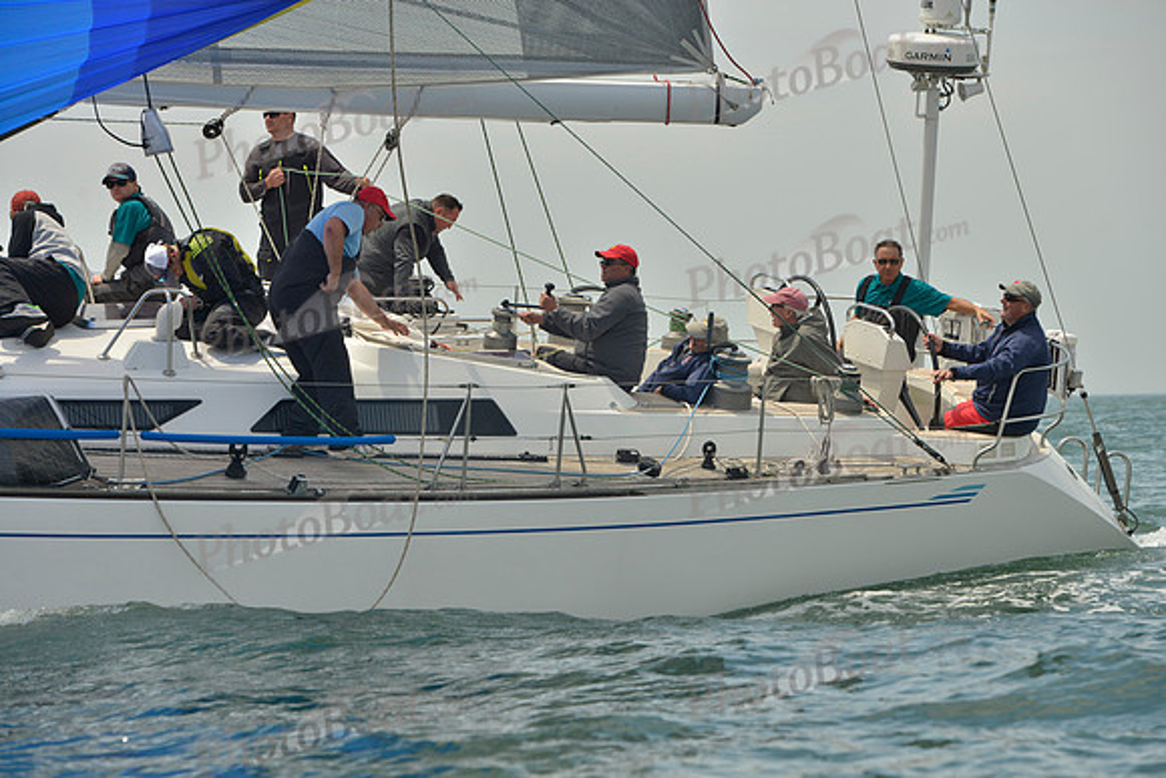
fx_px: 4535
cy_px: 389
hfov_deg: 14.7
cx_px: 583
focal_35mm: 140
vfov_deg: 9.8
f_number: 9
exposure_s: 1/1250
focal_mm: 140
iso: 280
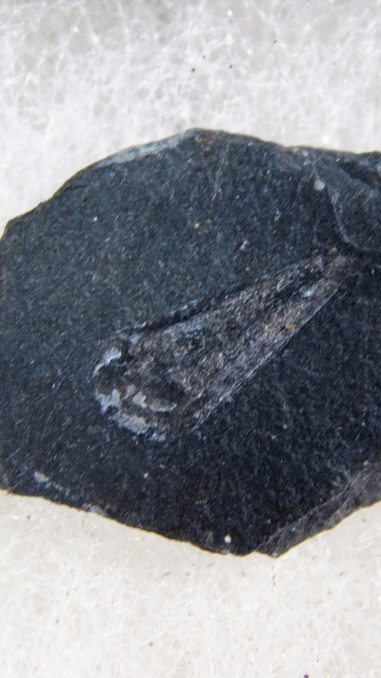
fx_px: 4814
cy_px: 340
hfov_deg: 4.5
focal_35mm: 268
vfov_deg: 8.0
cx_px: 221
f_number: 5.4
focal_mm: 32.7
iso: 125
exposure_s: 1/30
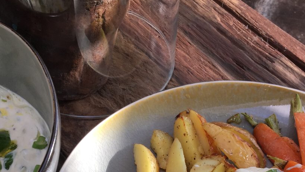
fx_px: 502
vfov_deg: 18.7
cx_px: 143
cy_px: 188
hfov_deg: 33.8
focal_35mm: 62
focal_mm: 4.15
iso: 32
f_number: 2.2
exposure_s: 1/206
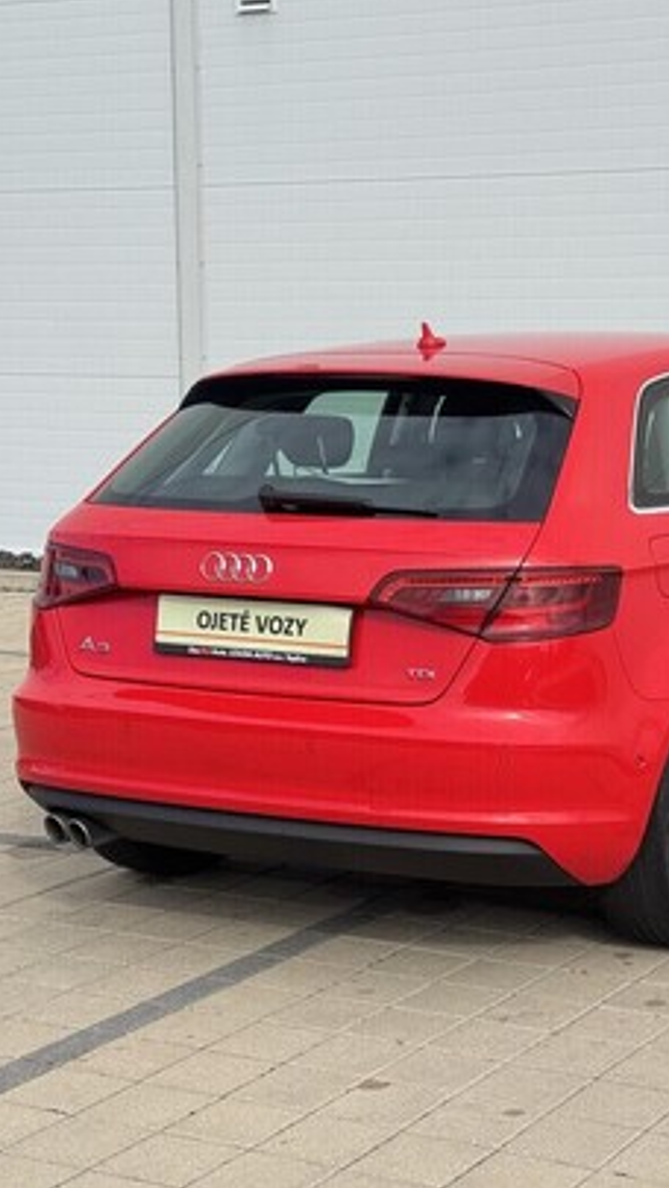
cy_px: 585
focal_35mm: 71
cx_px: 549
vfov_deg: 29.7
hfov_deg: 16.9
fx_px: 2238
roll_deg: +0.5
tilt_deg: -5.3
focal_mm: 6.76
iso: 64
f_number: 1.78
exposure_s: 1/2179
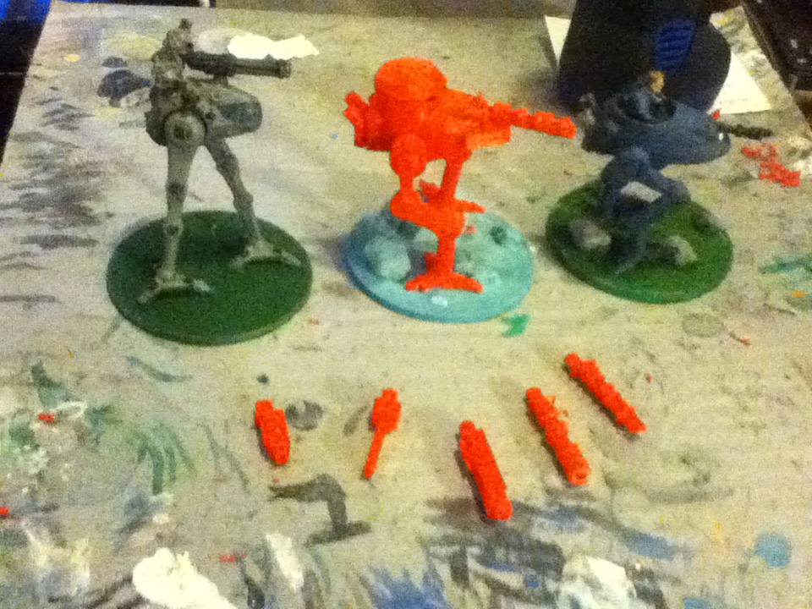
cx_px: 406
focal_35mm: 32
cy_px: 304
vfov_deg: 44.2
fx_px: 751
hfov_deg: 56.8
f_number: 2.4
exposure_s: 1/15
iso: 1250
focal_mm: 3.85
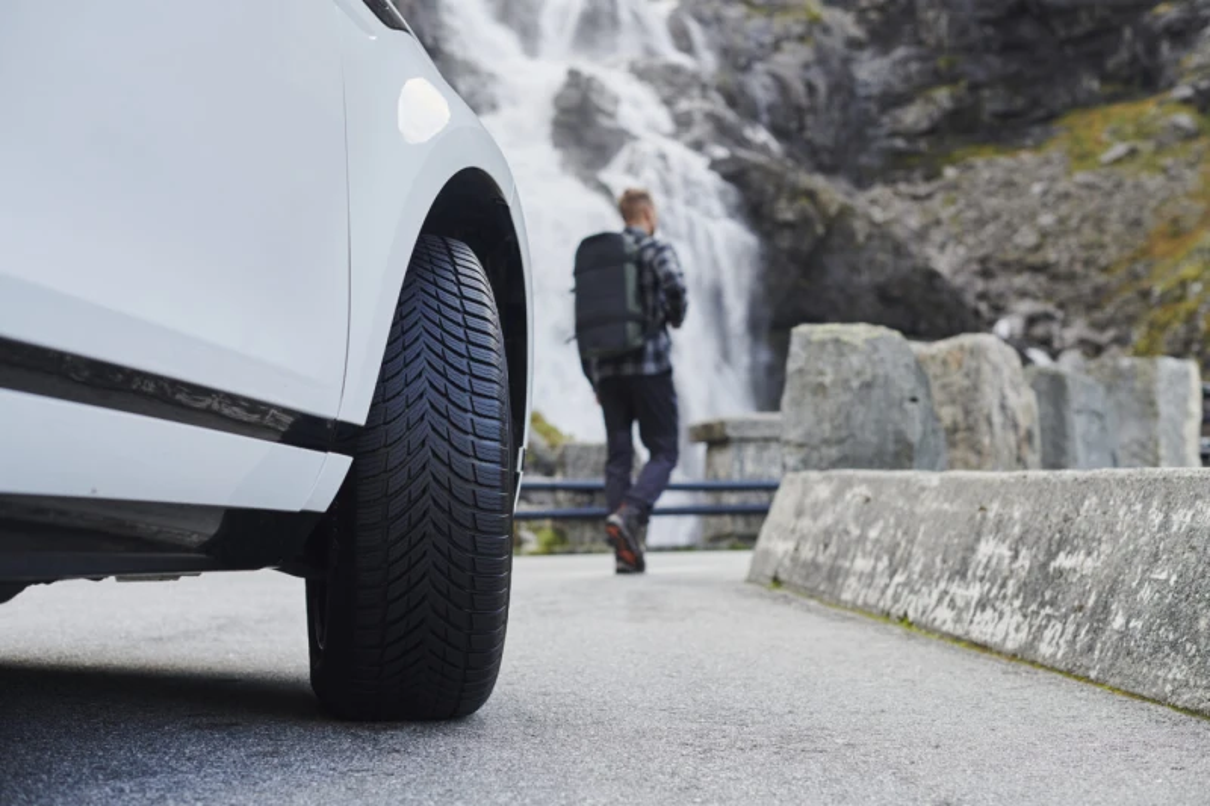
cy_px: 403
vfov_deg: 27.0
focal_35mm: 50
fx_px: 1680
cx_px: 605
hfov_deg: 39.6
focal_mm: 50
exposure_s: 1/800
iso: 800
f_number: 4
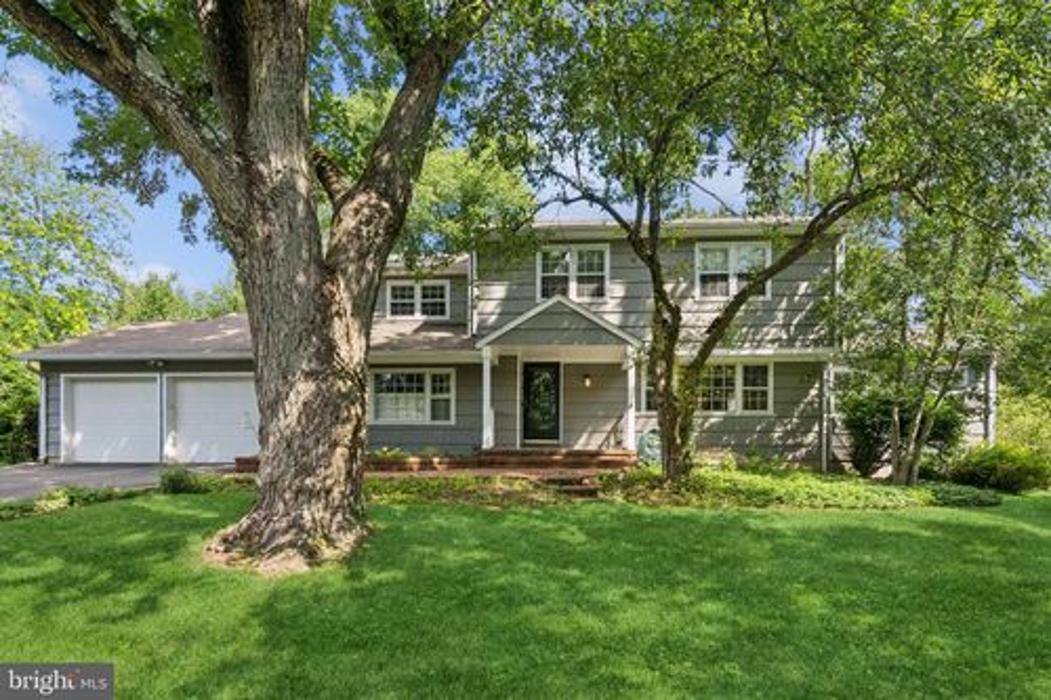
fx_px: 525
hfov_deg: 90.0
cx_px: 526
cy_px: 350
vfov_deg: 67.3
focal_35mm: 18
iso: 100
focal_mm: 12
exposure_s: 1/125
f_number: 8
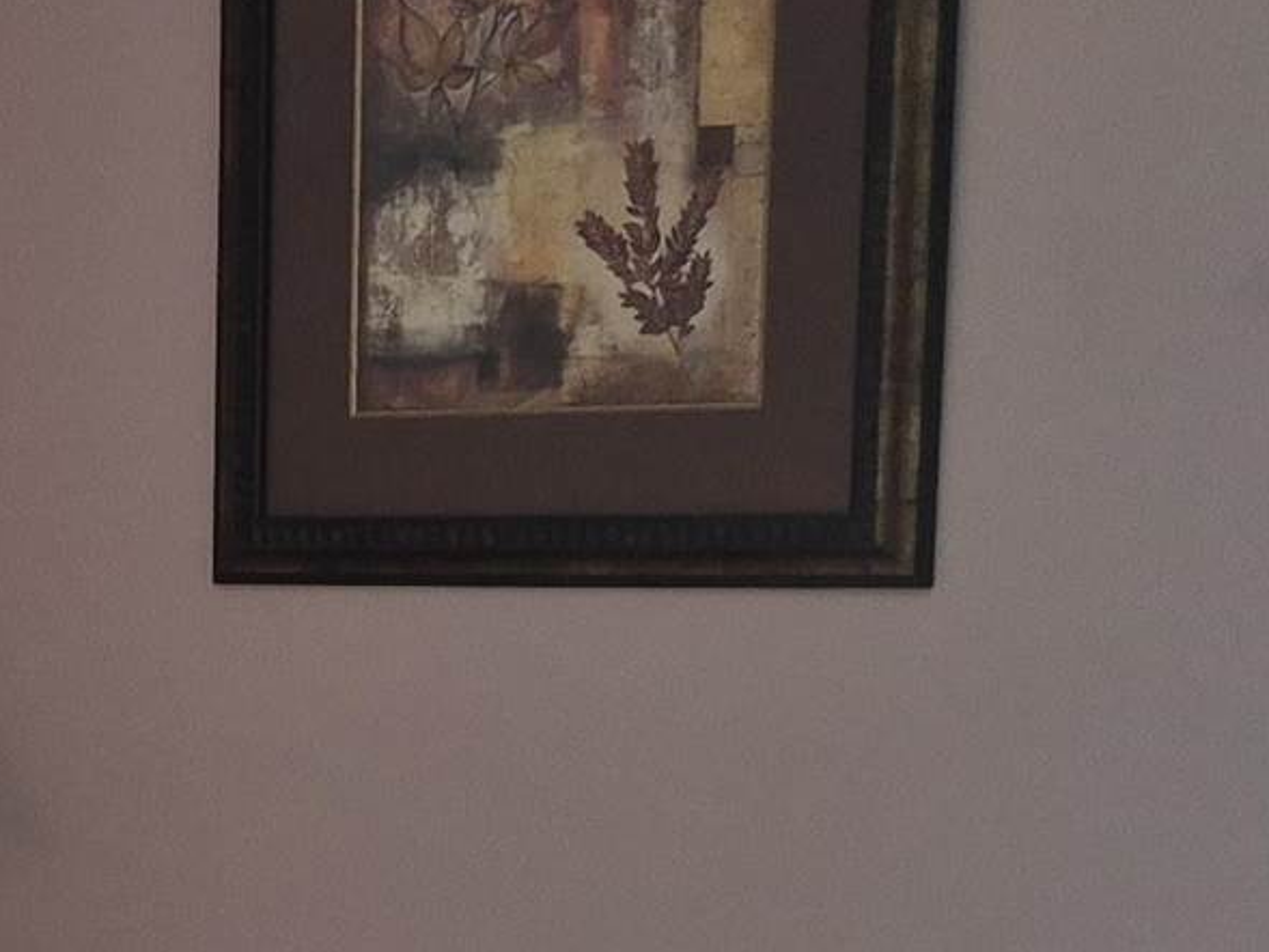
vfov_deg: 11.9
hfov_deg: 15.4
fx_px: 4400
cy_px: 1333
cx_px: -517
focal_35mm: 120
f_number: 1.8
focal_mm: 5.4
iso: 200
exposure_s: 1/120
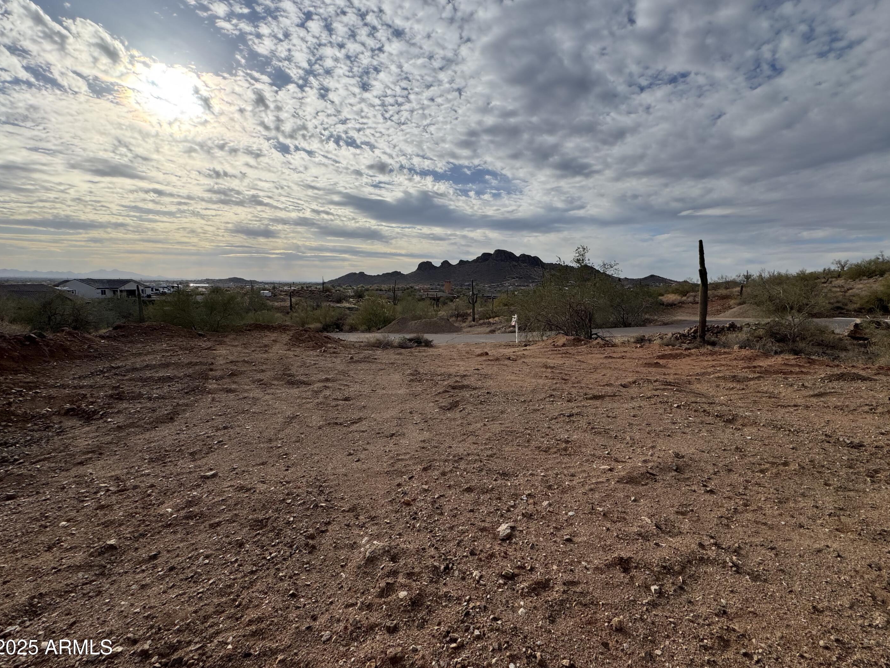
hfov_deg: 98.1
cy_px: 322
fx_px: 386
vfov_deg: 81.7
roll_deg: -1.4
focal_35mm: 15
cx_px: 469
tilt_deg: -5.1
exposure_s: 1/3546
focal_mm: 2.22
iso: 50
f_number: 2.2
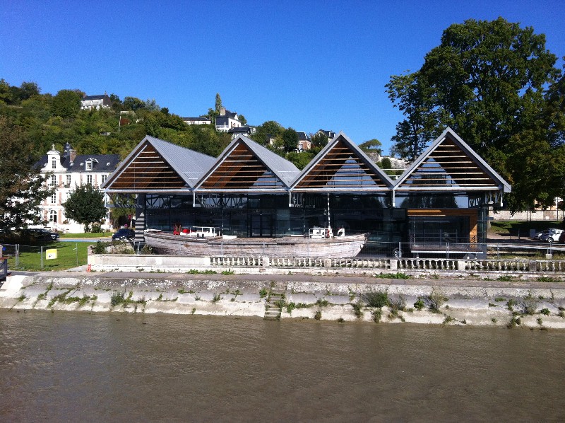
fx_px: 571
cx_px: 282
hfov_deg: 52.7
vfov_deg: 40.6
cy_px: 212
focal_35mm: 35
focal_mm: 3.85
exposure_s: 1/1508
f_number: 2.8
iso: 80
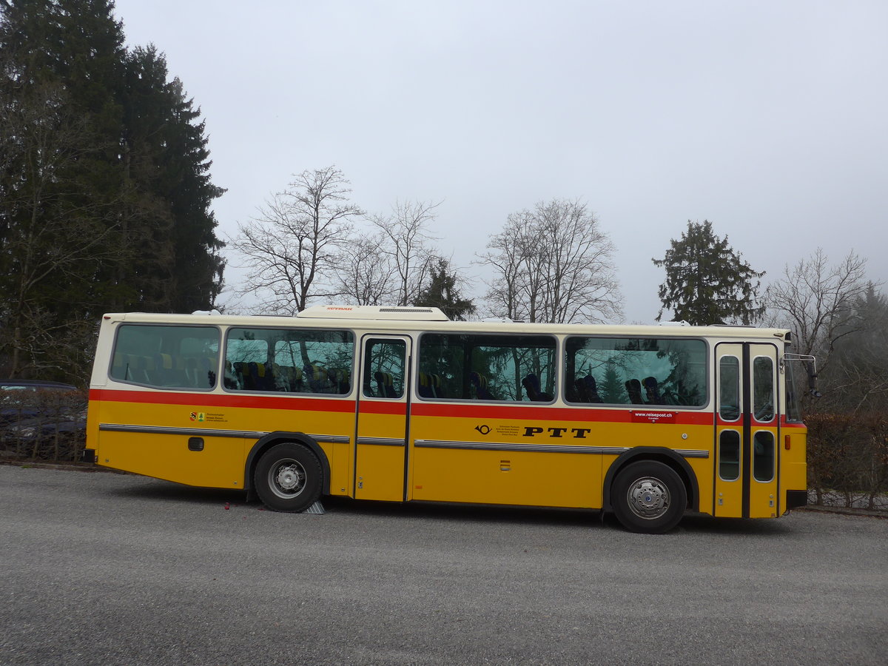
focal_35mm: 29
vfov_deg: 48.2
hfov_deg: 61.7
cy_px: 333
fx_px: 744
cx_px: 444
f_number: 2.8
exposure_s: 1/2000
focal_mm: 6
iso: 80
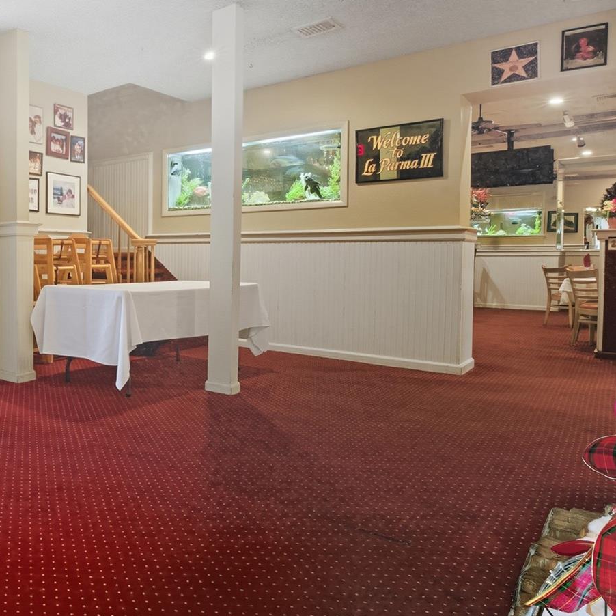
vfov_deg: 58.8
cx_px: -37
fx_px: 544
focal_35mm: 27
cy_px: 264
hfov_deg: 46.3
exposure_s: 1/3.33
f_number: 11
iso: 400
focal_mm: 14
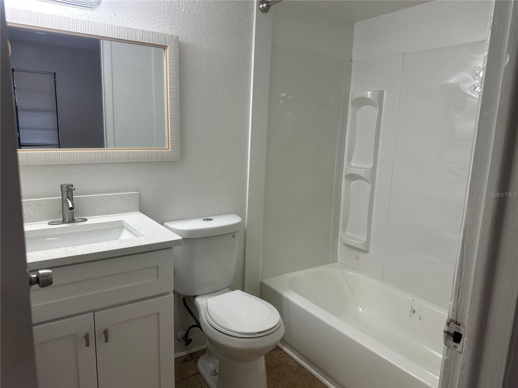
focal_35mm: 24
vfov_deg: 56.8
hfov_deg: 71.6
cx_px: 259
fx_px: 359
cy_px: 194
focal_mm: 6.86
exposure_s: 1/120
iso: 80
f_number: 1.78
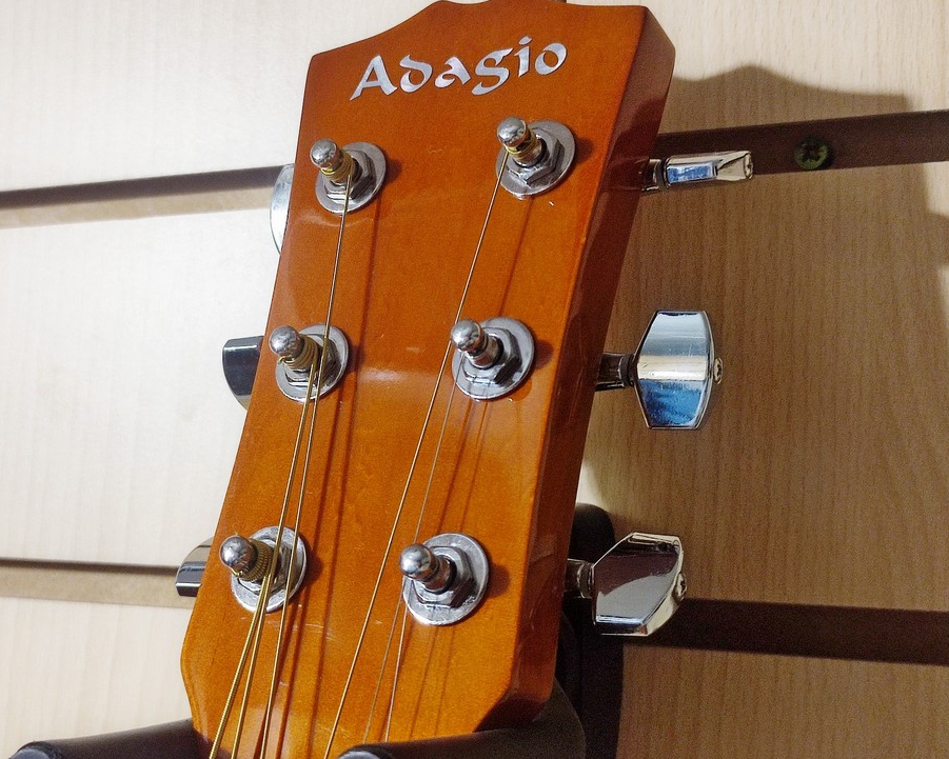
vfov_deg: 54.9
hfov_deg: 65.9
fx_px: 730
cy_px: 373
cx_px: 440
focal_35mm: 26
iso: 704
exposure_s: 1/33
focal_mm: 5.89
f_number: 1.89
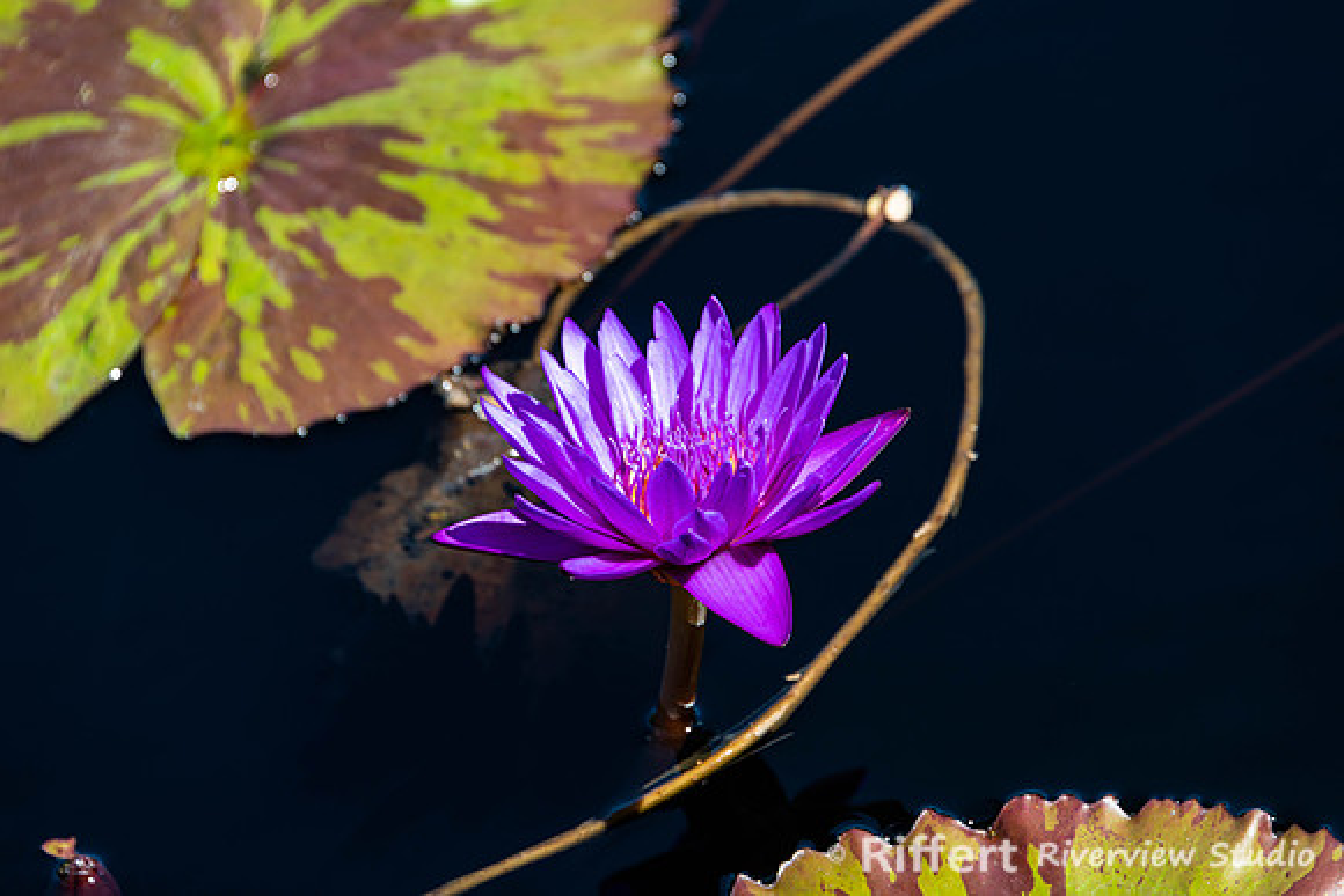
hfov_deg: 6.9
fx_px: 11202
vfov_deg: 4.6
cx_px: 672
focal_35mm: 300
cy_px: 448
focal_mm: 300
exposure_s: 1/160
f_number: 8
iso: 100
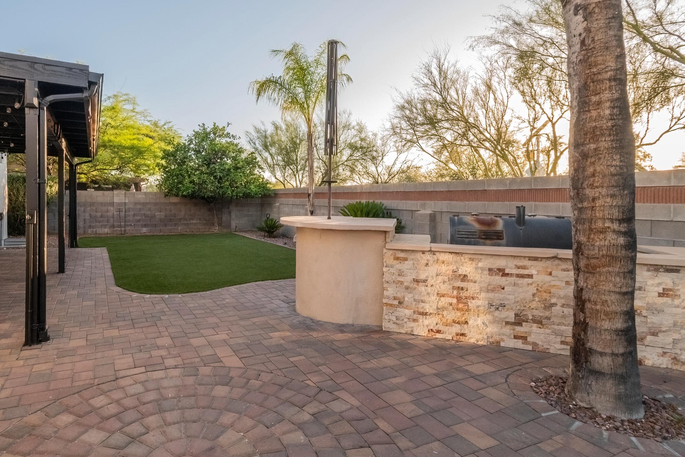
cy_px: 201
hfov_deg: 85.1
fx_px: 362
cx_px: 254
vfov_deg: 64.3
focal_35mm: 19
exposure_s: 1/80
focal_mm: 10
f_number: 13
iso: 400
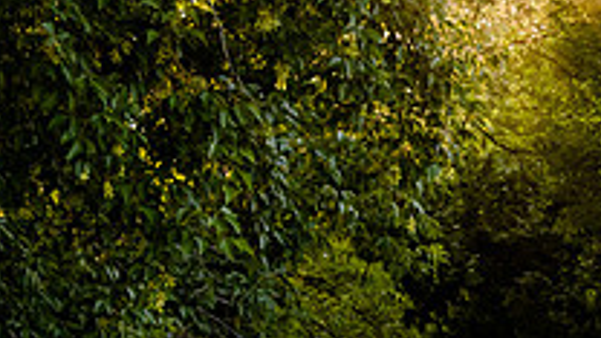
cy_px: 433
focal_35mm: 147
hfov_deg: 14.0
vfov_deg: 8.2
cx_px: 819
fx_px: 2343
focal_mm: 38
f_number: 7.1
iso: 1000
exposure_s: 1/250
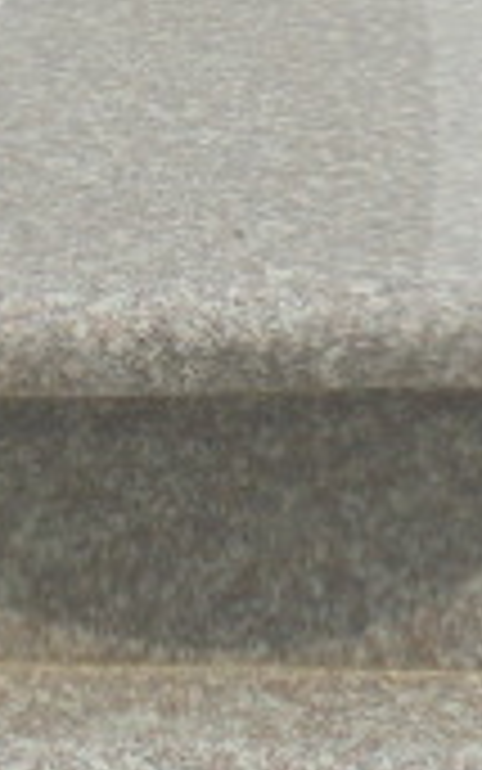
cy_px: -126
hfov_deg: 7.7
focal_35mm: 171
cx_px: 149
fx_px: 3591
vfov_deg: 12.0
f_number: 4.5
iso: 100
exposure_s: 1/640
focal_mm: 7.8
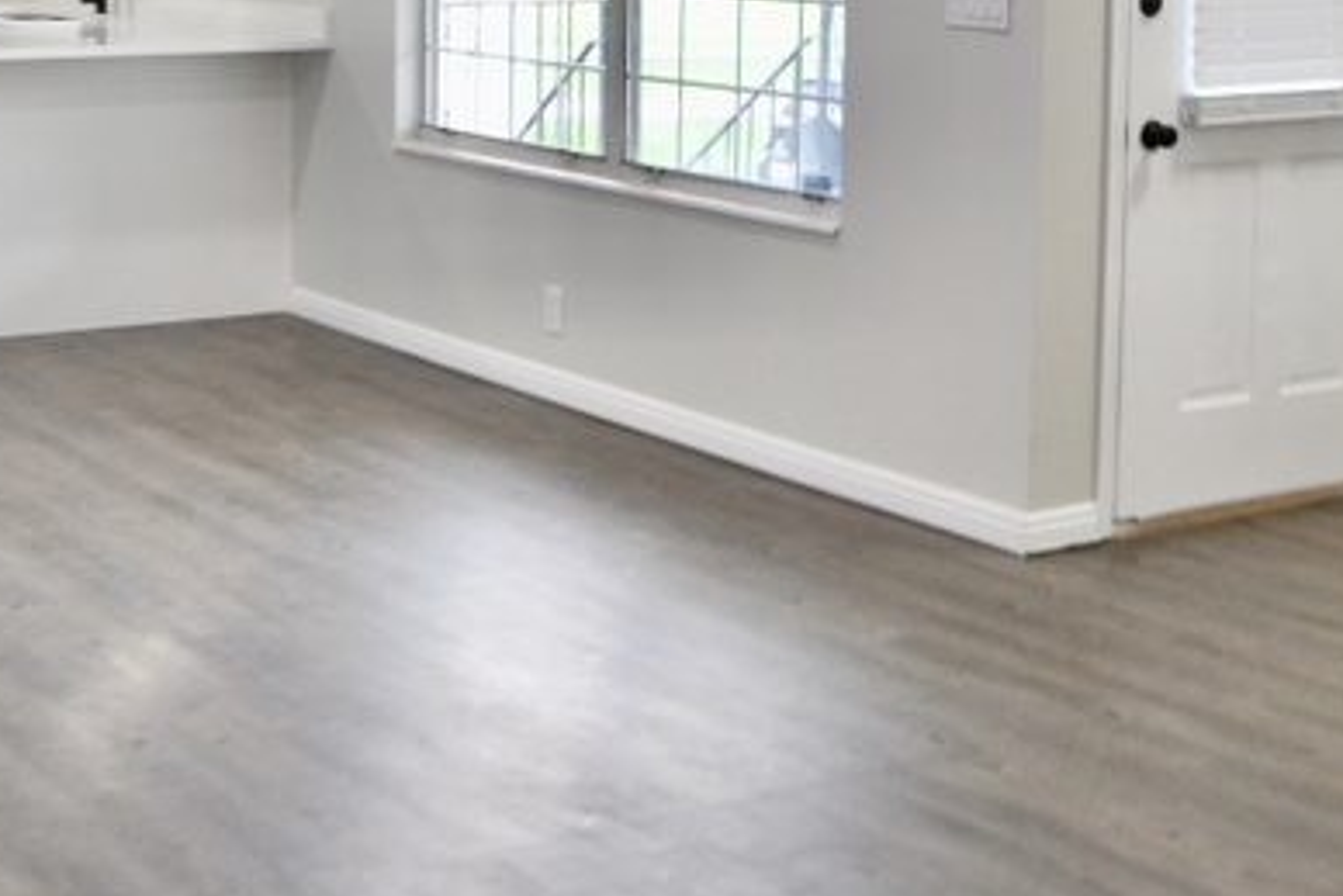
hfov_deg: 23.2
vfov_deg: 15.5
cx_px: 391
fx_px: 3247
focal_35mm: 87
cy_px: 16
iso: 400
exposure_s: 1/80
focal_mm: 22
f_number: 4.5
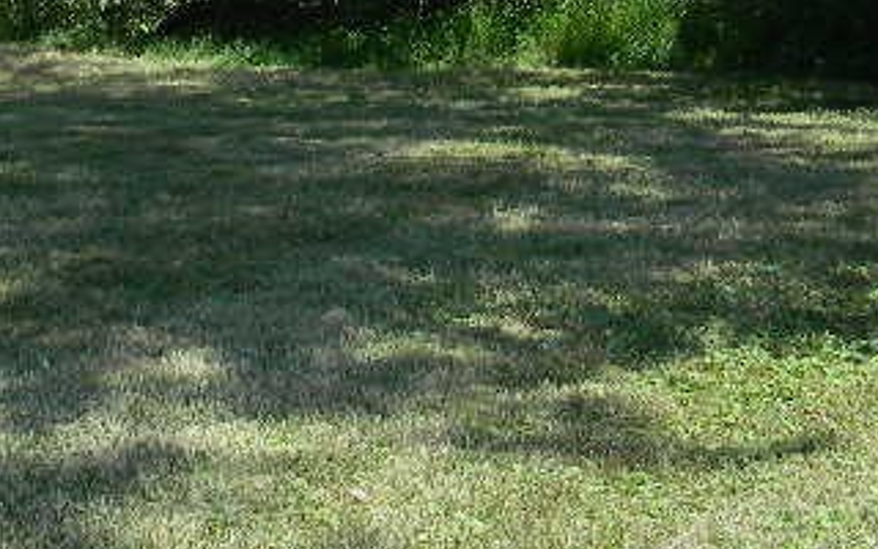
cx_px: -52
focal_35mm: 95
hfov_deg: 20.9
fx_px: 2273
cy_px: -47
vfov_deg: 13.5
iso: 80
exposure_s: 1/385
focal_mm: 5
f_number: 3.5
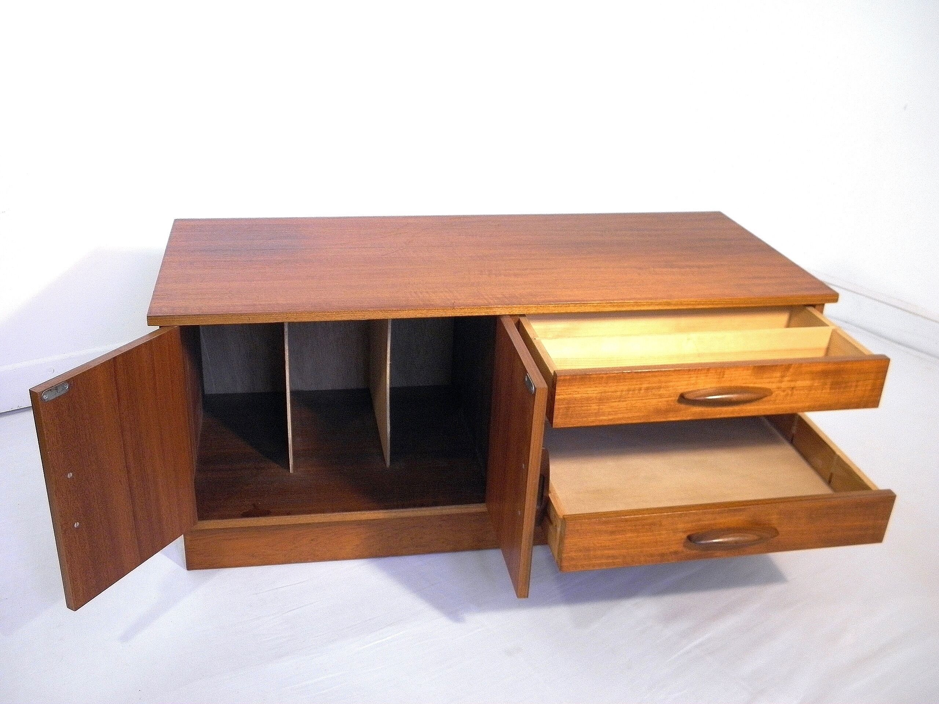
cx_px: 470
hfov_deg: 54.0
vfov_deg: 41.8
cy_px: 352
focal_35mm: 34
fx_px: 922
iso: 200
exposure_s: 1/20
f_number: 3.7
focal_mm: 6.2
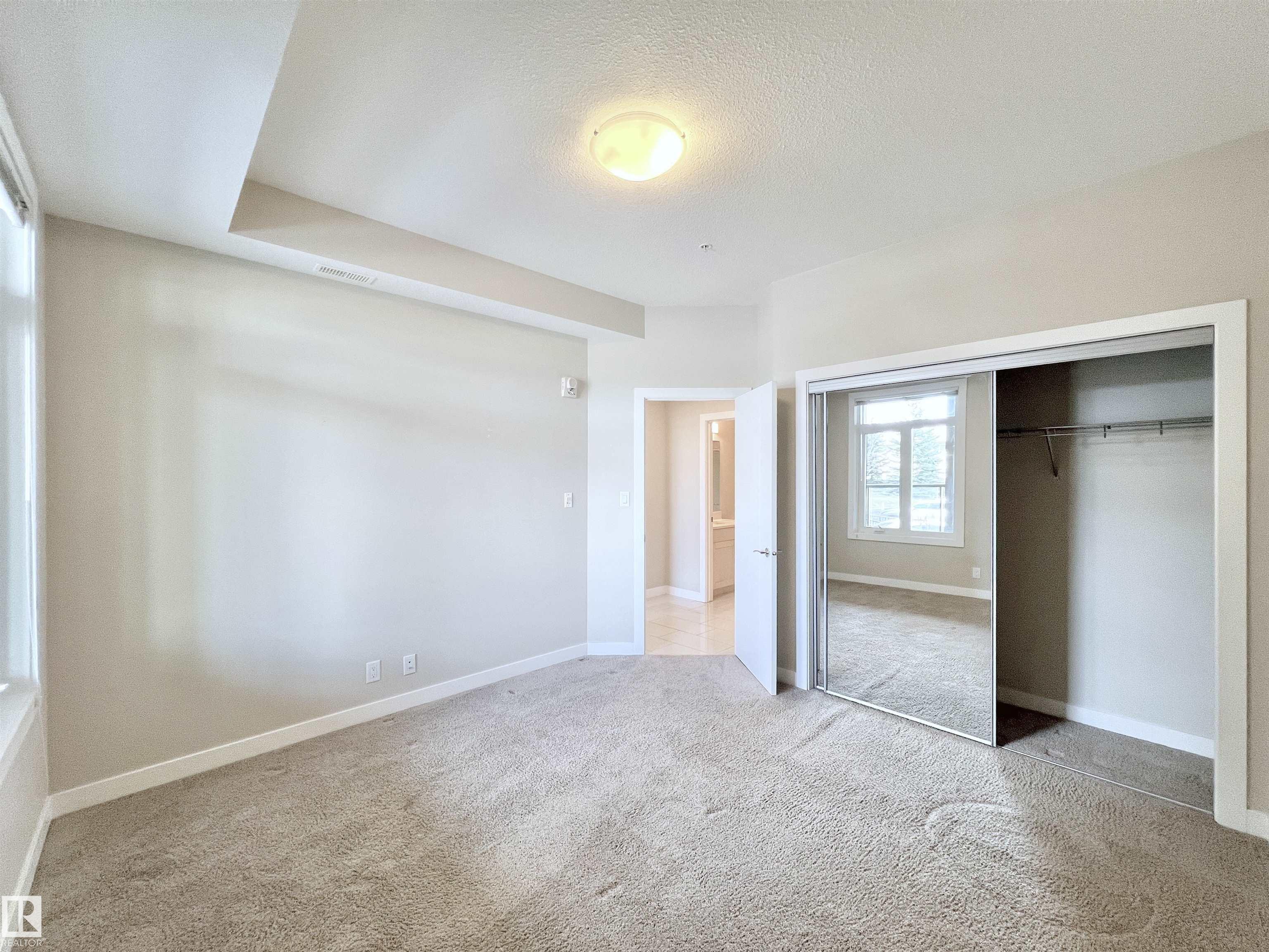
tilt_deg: +0.1
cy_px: 476
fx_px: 477
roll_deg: +0.1
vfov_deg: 89.9
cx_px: 634
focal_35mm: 13
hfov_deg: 106.2
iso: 200
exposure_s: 1/120
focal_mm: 1.57
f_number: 1.8
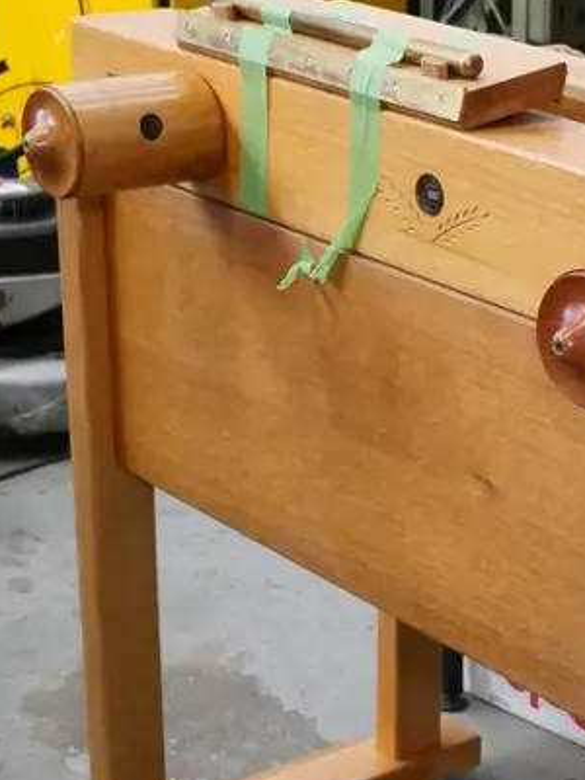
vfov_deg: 22.2
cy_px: 622
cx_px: 604
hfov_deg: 16.6
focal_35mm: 87
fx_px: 1960
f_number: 4.5
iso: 3200
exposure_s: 1/200
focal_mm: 17
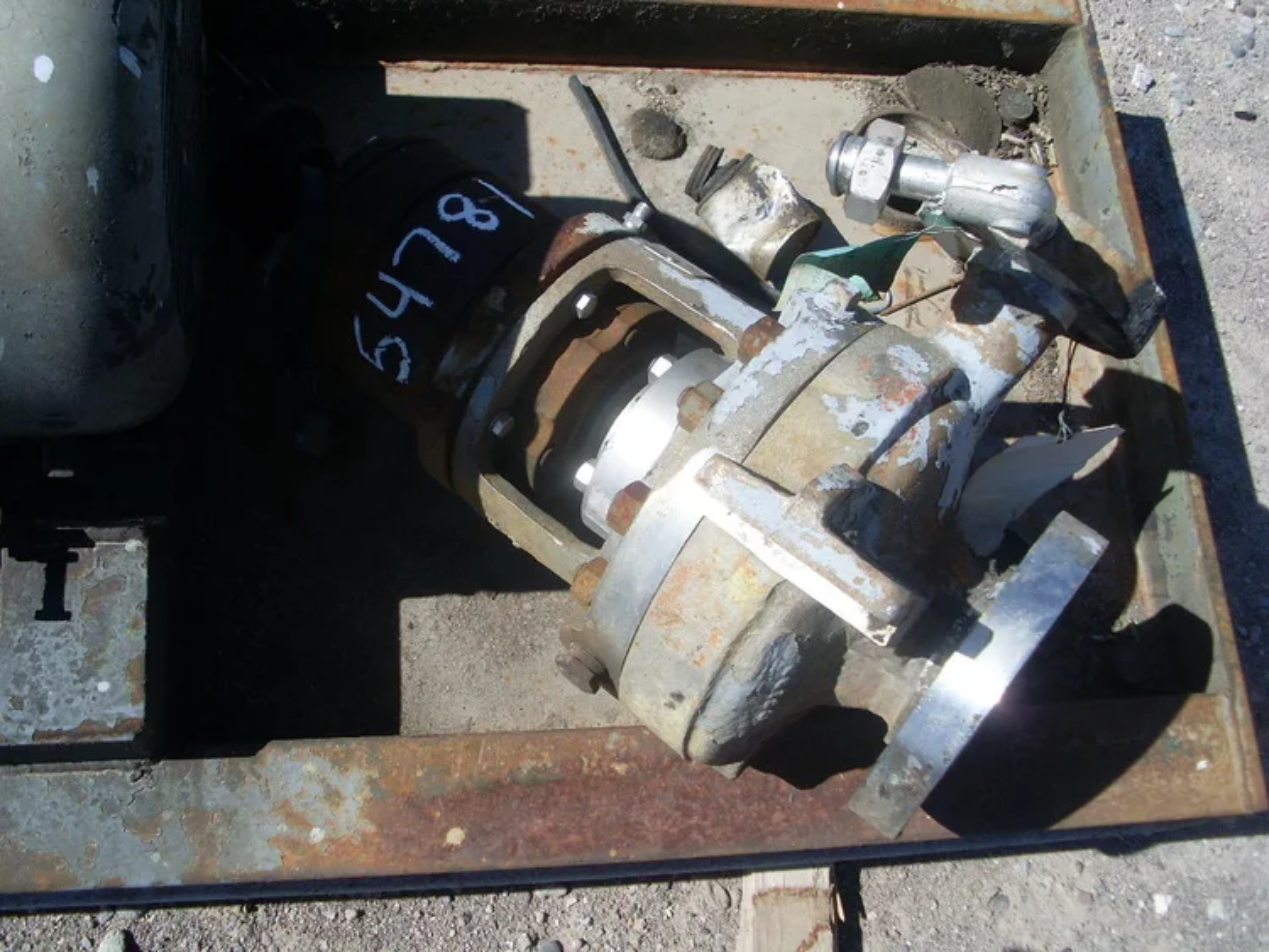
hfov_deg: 49.0
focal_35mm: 38
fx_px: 1394
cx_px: 634
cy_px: 476
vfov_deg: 37.7
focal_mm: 6.3
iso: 80
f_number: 7.7
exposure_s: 1/350
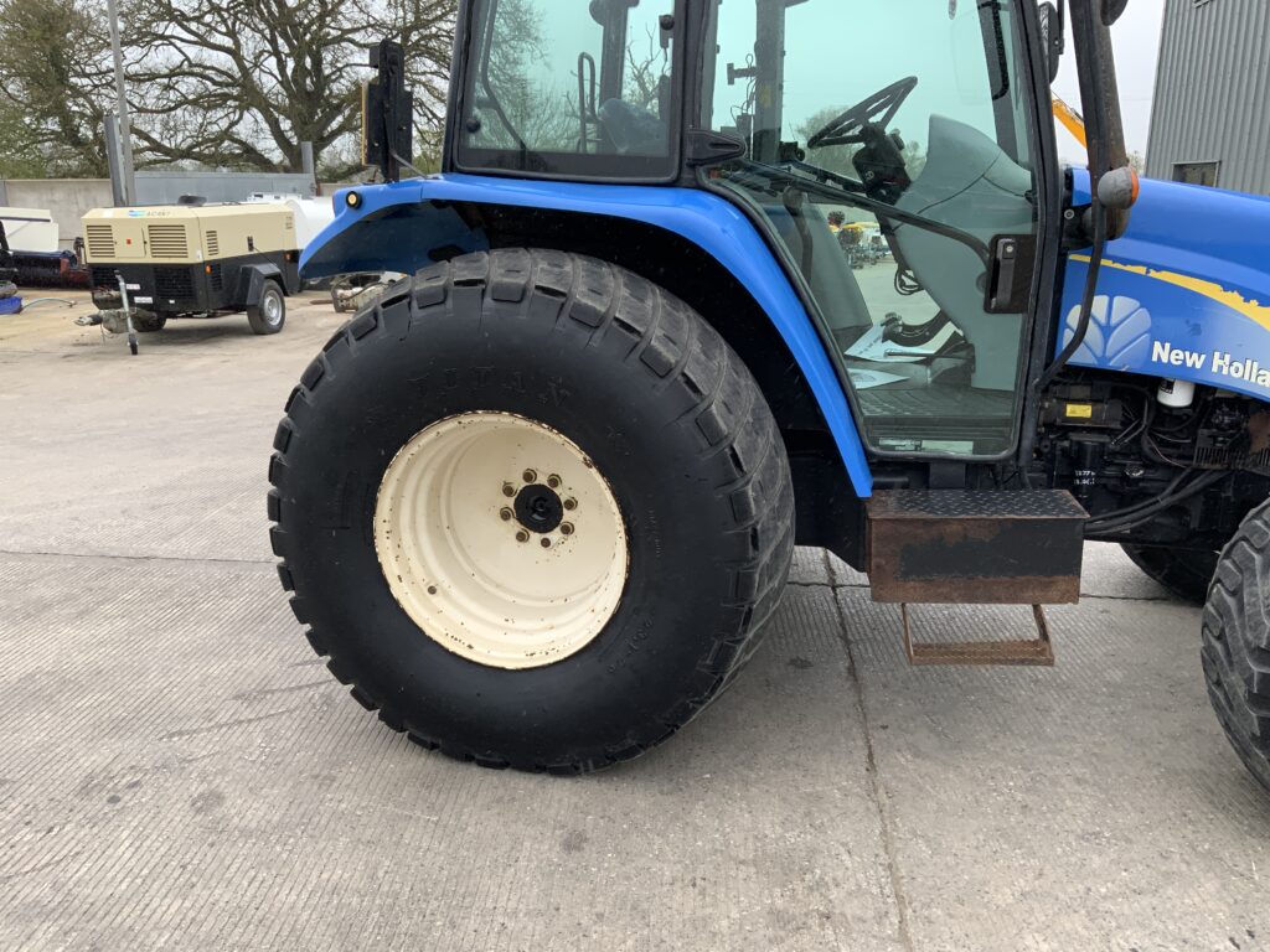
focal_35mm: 29
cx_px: 635
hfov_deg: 61.7
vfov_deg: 48.2
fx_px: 1064
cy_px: 476
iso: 16
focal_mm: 3
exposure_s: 1/482
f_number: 1.8
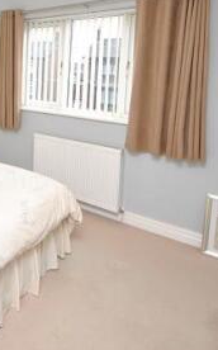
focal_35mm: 29
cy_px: 91
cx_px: -30
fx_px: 276
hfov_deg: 35.7
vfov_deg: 61.3
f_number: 4.5
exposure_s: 1/60
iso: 200
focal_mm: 8
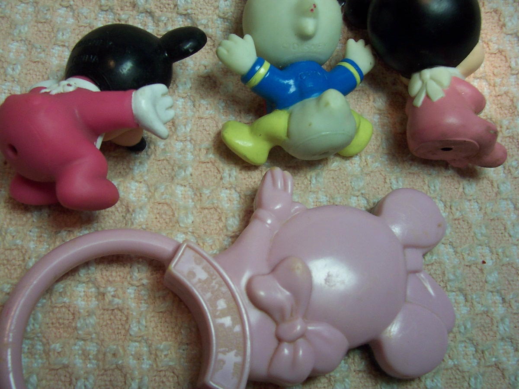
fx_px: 555
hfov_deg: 50.1
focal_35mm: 37
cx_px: 260
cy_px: 194
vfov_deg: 38.7
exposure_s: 1/90
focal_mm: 5.6
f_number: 2.8
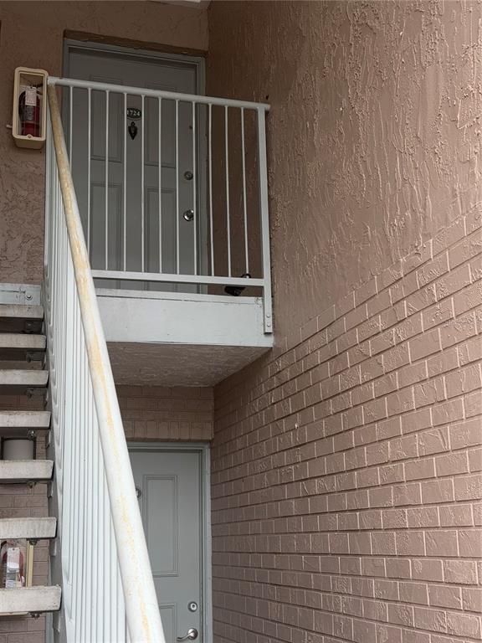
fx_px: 891
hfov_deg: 30.3
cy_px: 322
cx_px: 241
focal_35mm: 48
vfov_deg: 39.7
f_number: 1.78
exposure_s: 1/60
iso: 100
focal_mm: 6.76
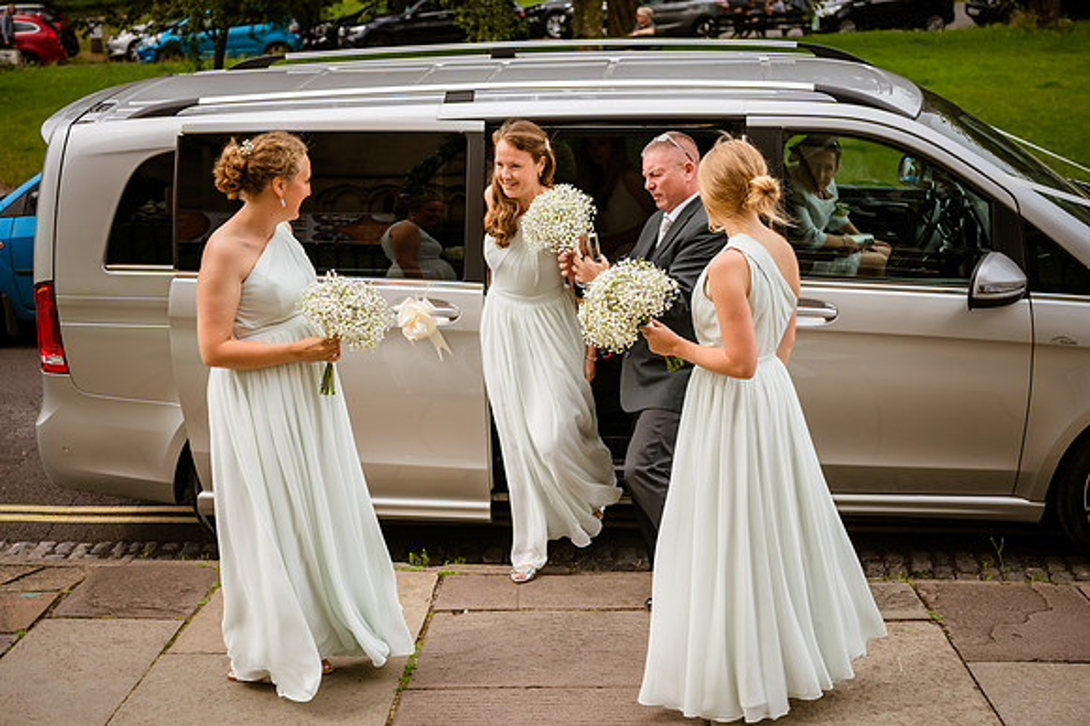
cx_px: 545
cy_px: 363
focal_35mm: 50
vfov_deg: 27.0
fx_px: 1513
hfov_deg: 39.6
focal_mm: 50
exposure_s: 1/2500
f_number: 4
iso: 320
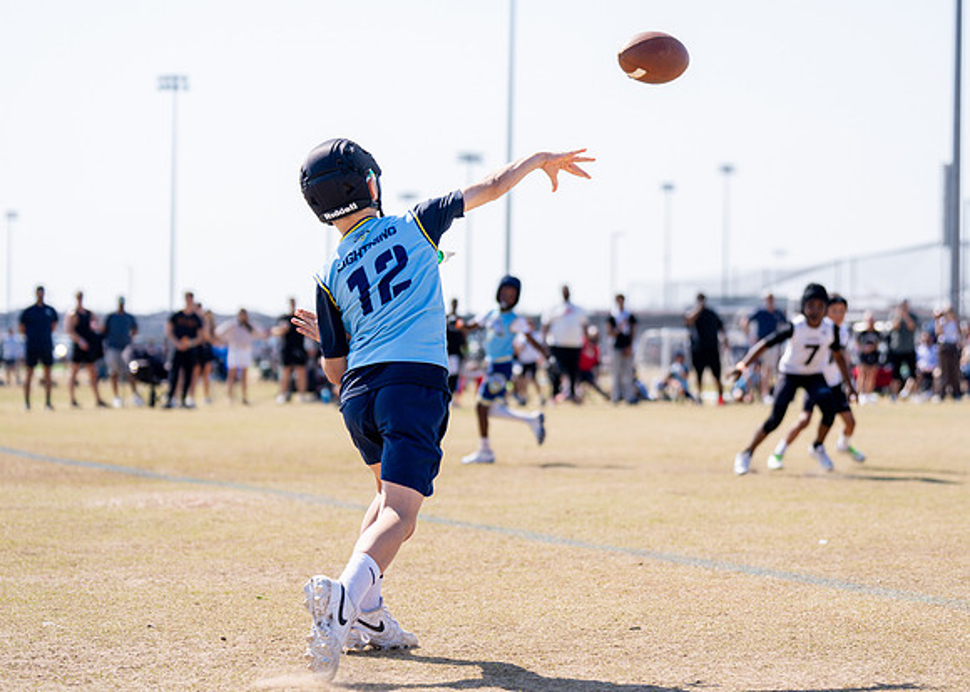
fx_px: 2544
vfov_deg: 15.5
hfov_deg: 21.6
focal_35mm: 92
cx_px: 495
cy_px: 337
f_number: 2.8
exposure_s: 1/2500
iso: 100
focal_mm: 70
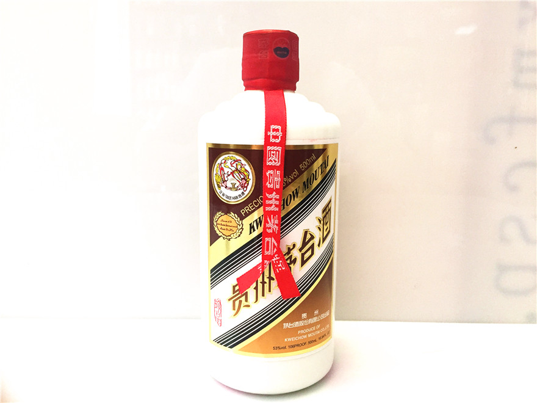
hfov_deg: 61.7
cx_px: 268
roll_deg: -1.2
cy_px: 202
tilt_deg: -11.3
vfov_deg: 48.2
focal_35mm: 29
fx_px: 450
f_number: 2.2
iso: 64
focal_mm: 4.15
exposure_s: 1/33
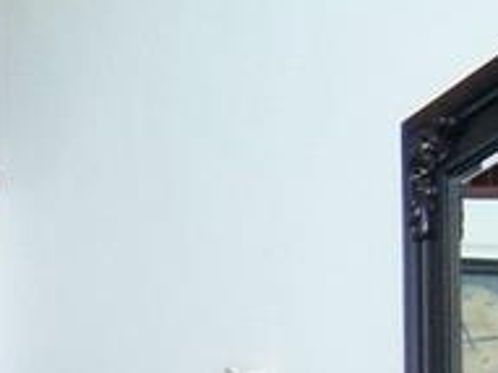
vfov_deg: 7.5
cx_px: -696
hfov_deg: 9.4
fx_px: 2689
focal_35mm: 187
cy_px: 843
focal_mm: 6.2
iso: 320
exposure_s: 1/30
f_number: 3.5
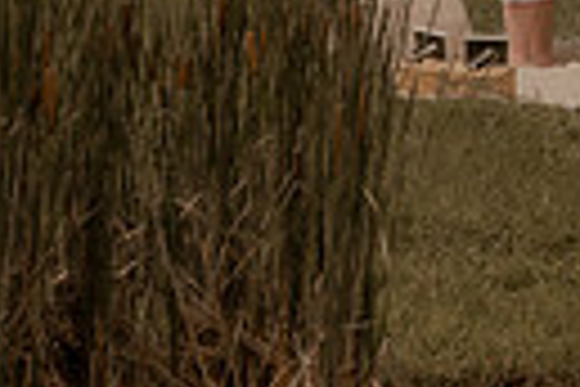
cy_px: -108
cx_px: 814
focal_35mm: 682
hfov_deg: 3.0
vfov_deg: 2.0
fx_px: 10987
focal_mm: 150
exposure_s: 1/1600
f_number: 2.8
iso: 125
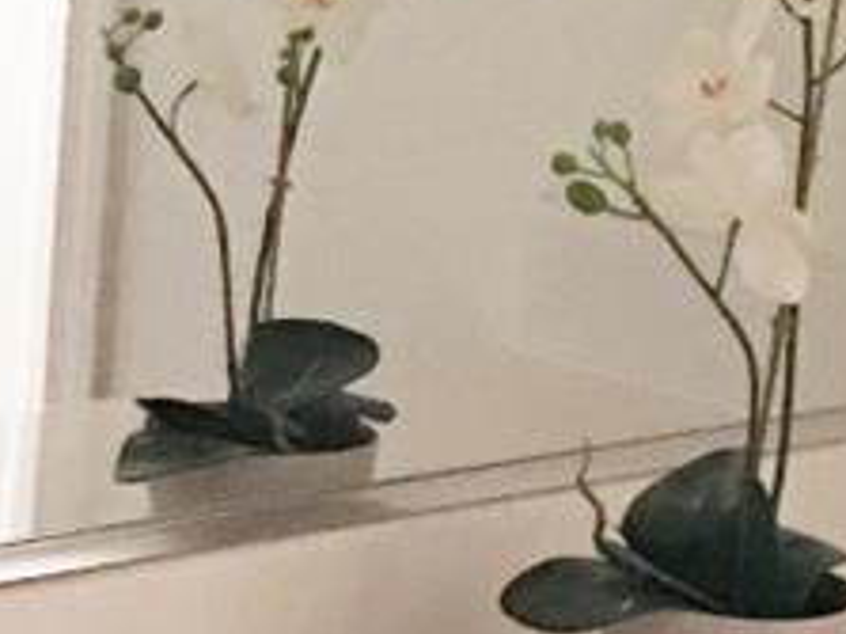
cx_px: 38
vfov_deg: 7.6
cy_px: 376
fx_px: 4763
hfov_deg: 10.1
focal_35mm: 195
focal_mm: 4.15
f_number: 2.2
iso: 64
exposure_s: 1/4
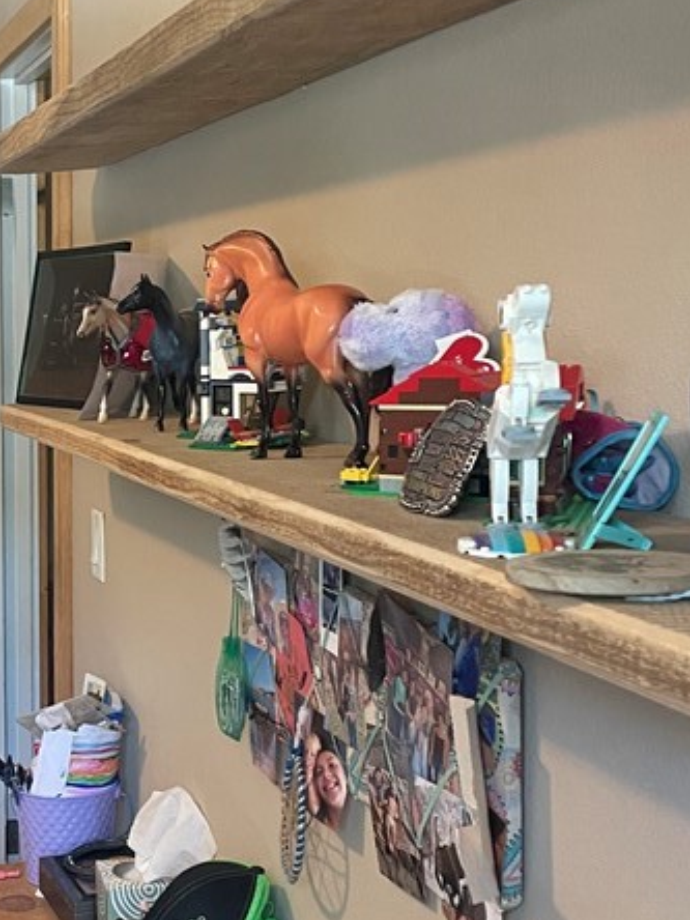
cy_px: 603
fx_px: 1595
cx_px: 10
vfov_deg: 32.0
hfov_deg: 23.5
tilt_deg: -10.6
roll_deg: +0.7
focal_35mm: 60
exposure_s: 1/60
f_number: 1.6
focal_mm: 4.2
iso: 400
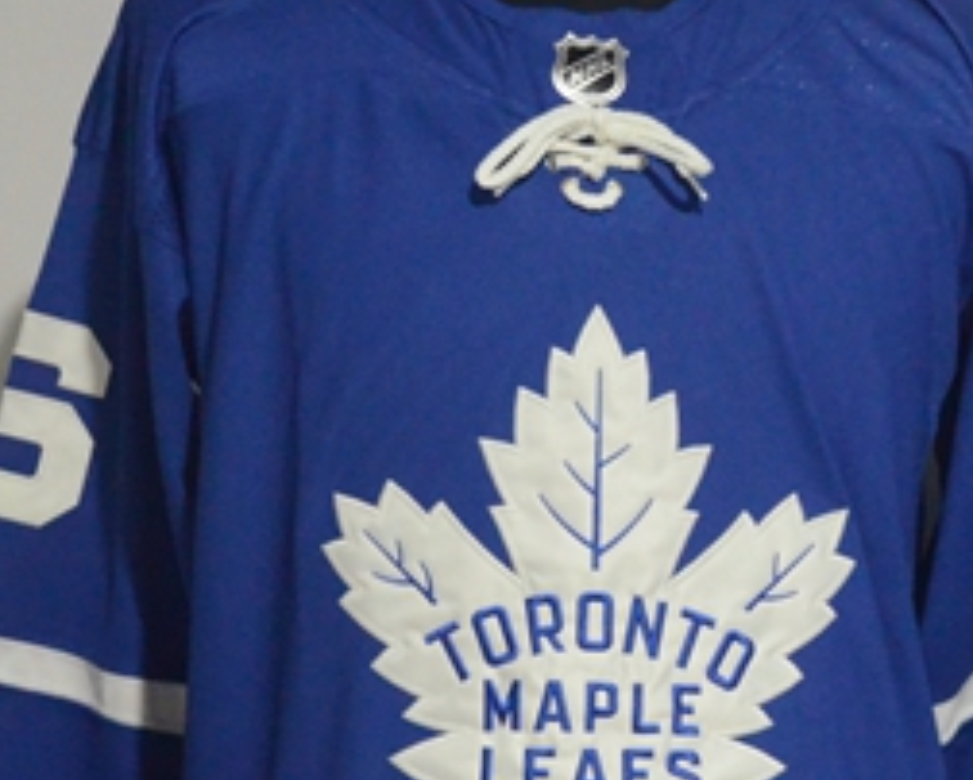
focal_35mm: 187
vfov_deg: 8.3
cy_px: 602
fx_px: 5389
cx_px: 1066
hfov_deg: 10.2
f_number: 4.5
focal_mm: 42
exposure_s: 1/40
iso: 4000
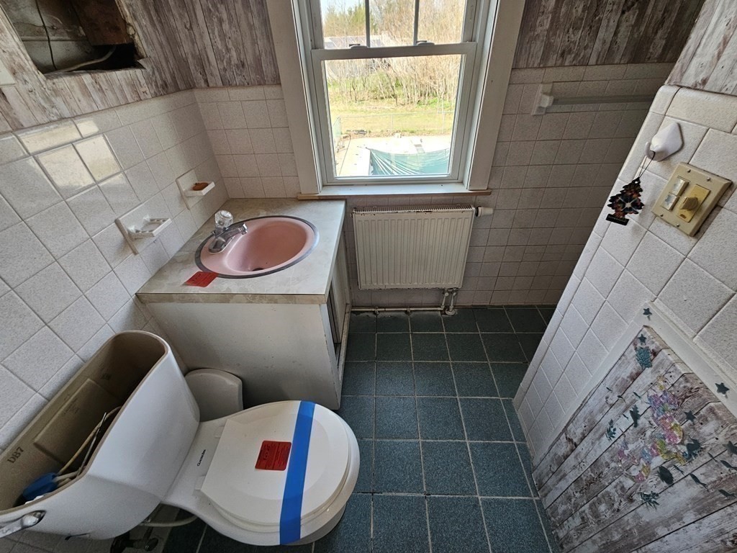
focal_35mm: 13
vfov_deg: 89.9
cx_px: 368
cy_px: 276
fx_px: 277
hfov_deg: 106.2
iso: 125
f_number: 2.2
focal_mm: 2.2
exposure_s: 1/70
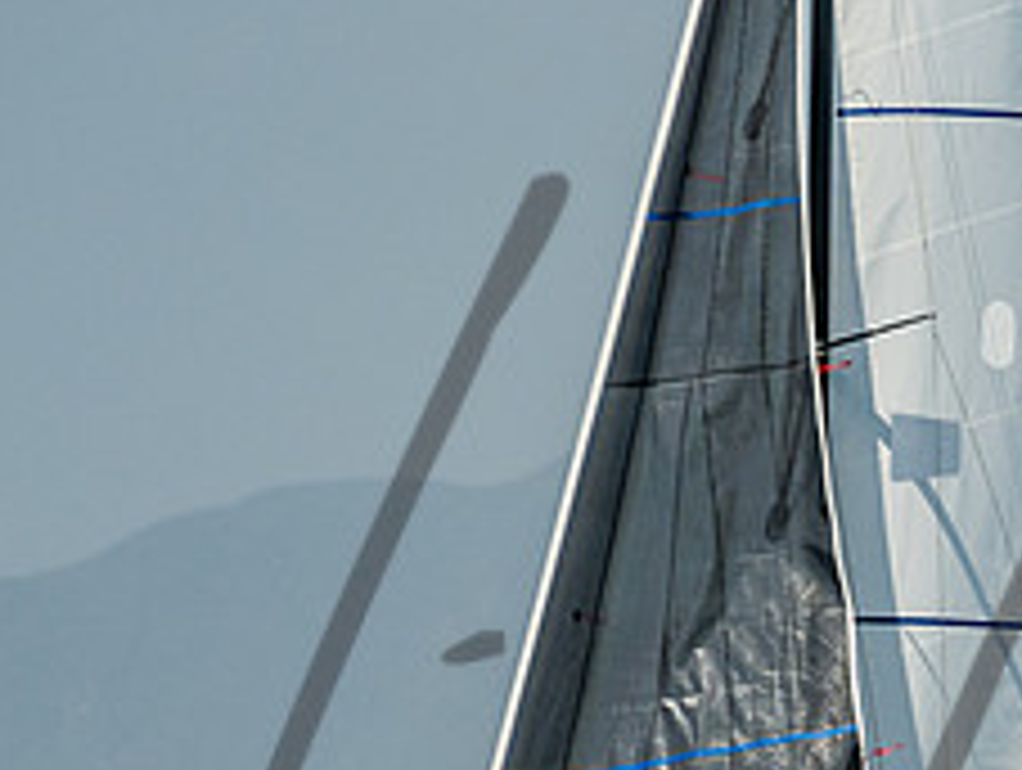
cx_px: 1059
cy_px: 843
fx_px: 19546
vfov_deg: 2.3
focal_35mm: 661
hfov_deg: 3.0
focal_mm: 185
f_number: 6.3
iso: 320
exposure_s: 1/1250
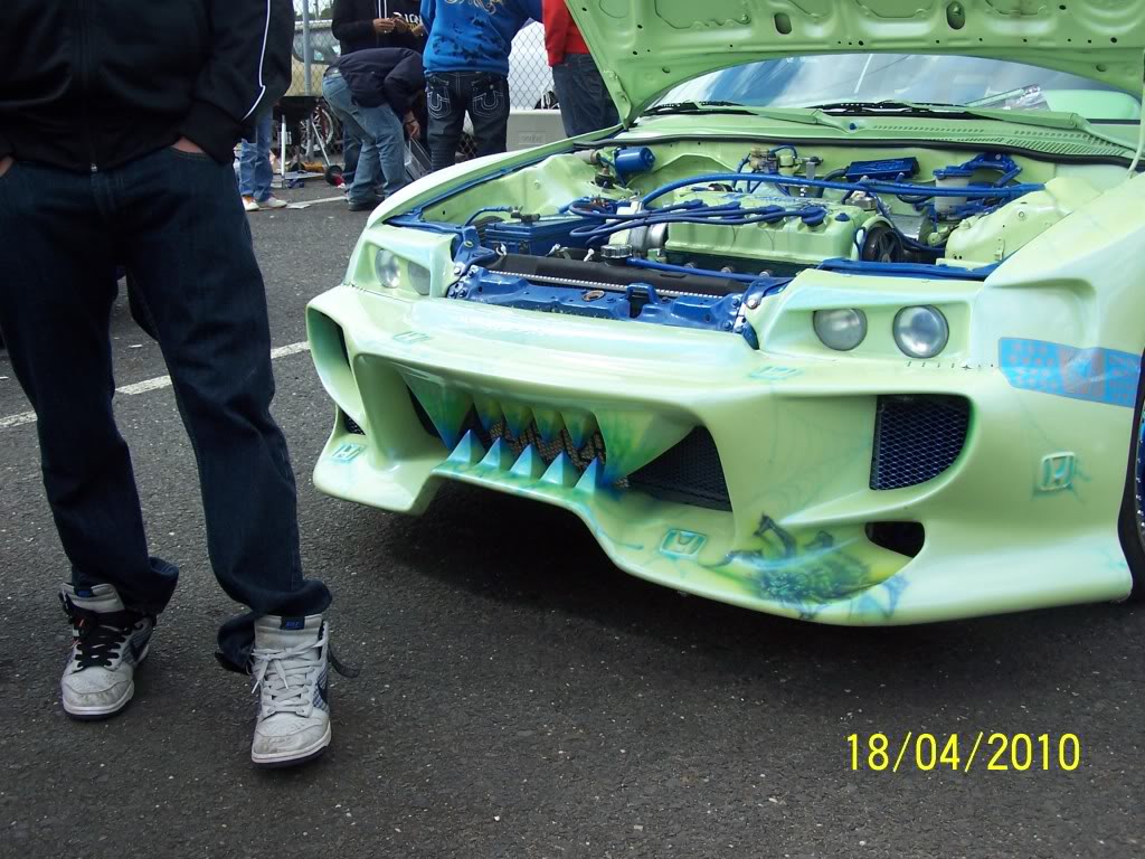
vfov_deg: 33.6
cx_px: 572
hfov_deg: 43.9
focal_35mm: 43
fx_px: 1422
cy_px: 430
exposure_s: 1/500
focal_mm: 7.1
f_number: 2.8
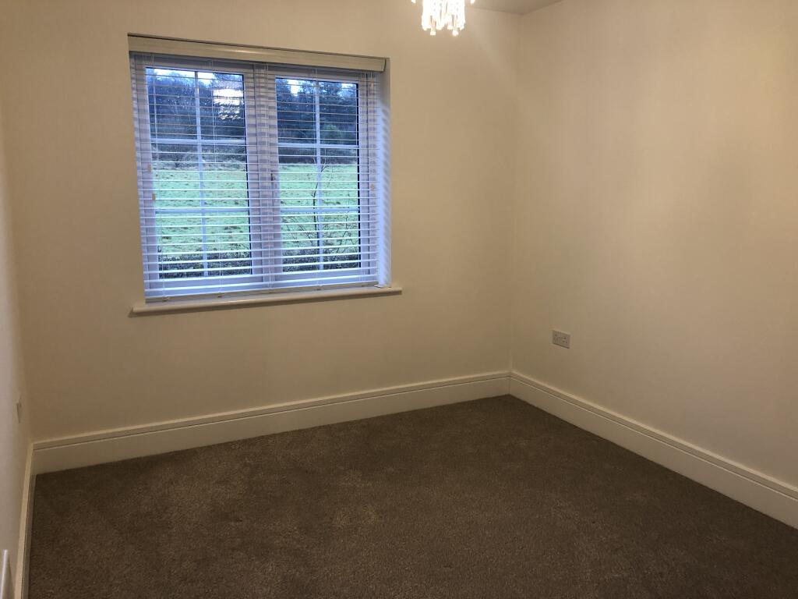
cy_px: 300
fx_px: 645
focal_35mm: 28
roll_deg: -0.2
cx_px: 399
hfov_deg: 63.4
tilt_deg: -8.6
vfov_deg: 49.7
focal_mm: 3.99
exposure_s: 1/17
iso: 40
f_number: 1.8
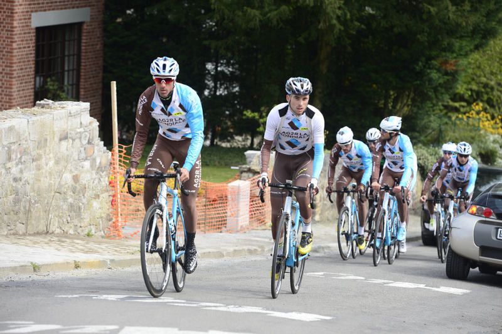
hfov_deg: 15.2
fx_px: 1881
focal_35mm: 135
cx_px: 251
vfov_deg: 10.1
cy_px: 167
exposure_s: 1/1000
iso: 400
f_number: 5
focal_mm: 135
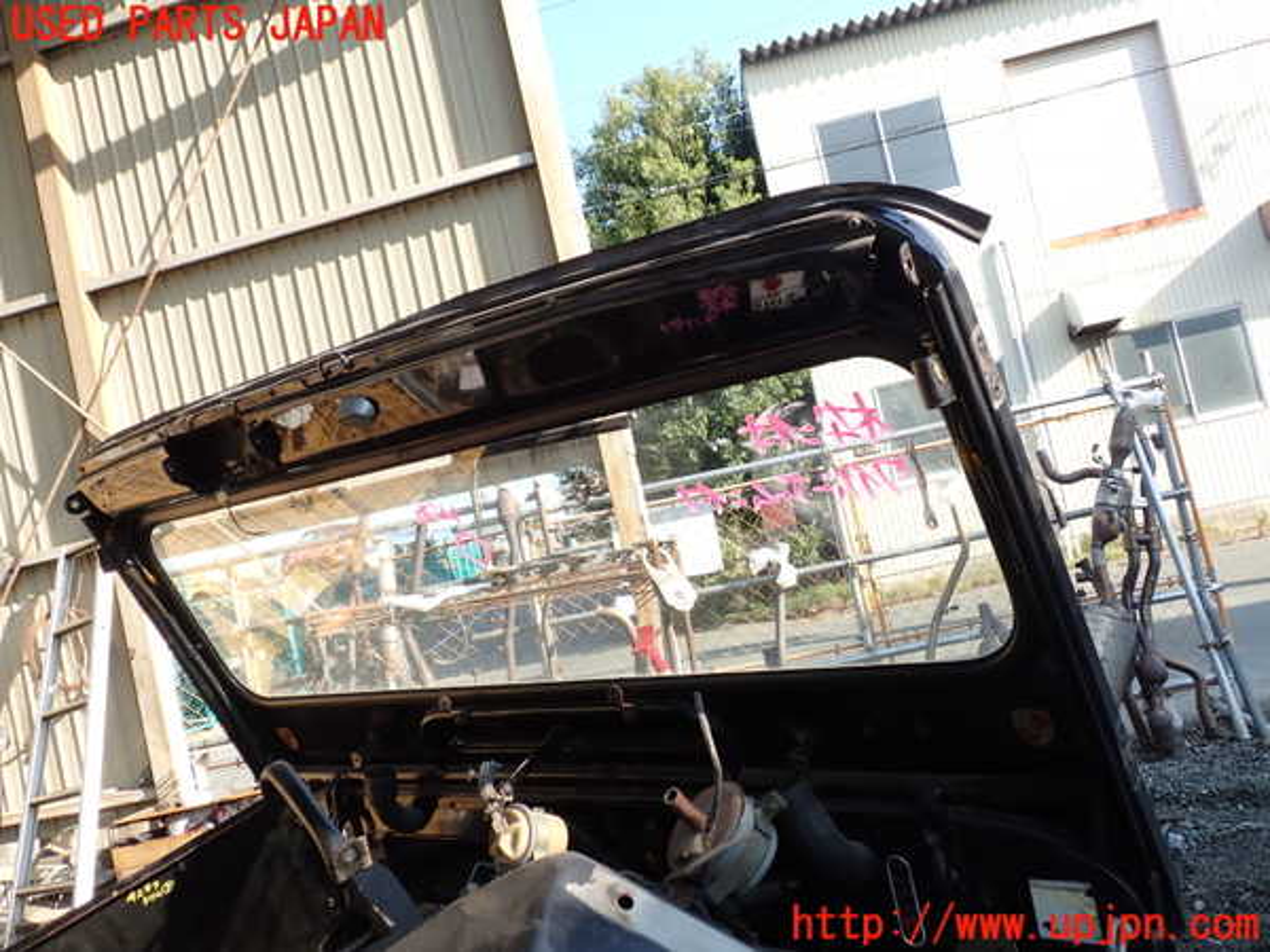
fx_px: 1101
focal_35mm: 30
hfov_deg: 60.0
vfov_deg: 46.8
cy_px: 476
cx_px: 635
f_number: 3.2
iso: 100
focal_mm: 5.4
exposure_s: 1/250
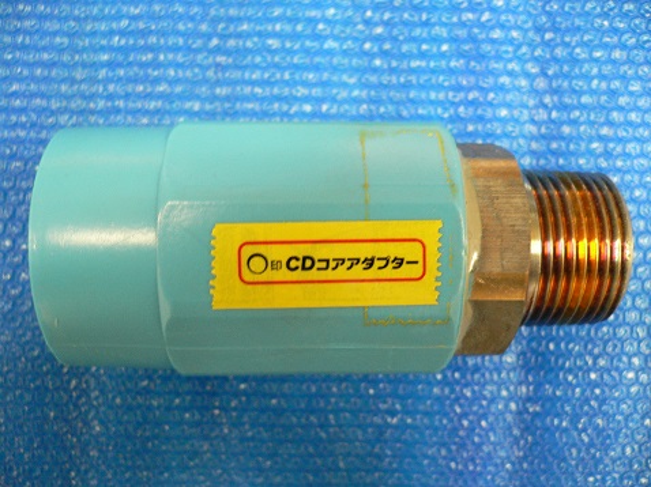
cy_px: 244
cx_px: 326
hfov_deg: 52.6
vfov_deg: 40.7
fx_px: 658
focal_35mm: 35
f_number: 2.8
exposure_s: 1/15
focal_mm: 5.8
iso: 200
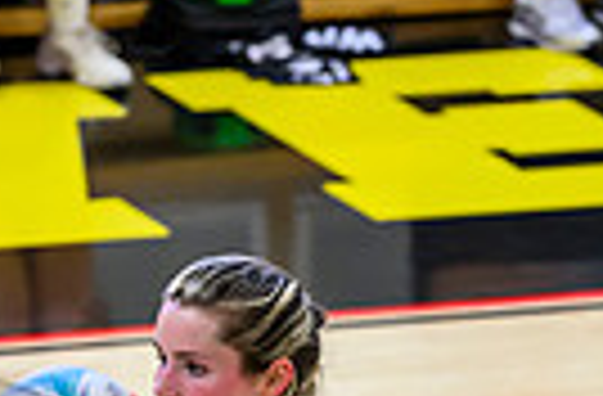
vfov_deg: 2.3
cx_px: -76
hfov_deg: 3.5
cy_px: 770
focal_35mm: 591
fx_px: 9853
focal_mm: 130
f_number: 3.2
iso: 2500
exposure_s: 1/640
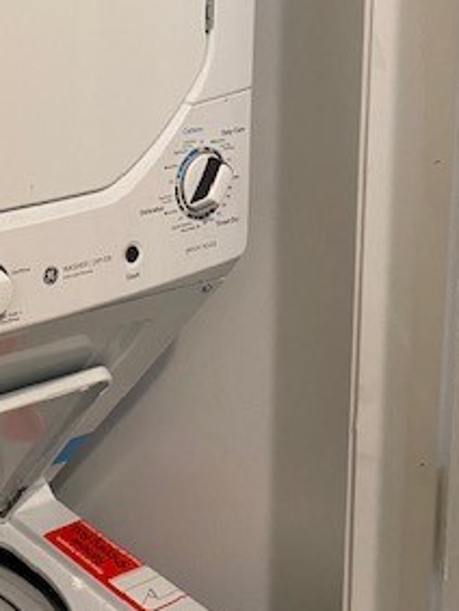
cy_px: 121
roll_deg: +1.3
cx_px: -52
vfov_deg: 31.8
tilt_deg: -11.2
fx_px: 1042
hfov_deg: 23.3
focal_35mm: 59
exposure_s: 1/60
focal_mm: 4.25
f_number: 1.8
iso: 250
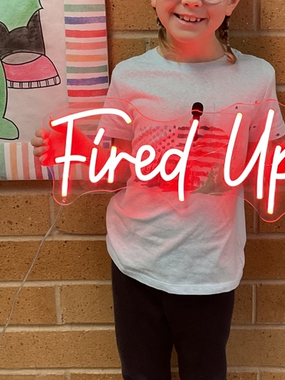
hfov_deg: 24.3
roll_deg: +0.3
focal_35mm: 60
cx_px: 189
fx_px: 659
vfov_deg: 31.8
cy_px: 109
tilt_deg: -16.1
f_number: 1.8
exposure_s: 1/60
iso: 160
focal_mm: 3
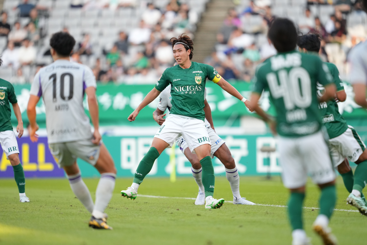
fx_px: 4077
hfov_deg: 5.2
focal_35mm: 400
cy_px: 122
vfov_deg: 3.4
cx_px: 184
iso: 1600
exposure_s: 1/1600
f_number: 2.8
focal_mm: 400
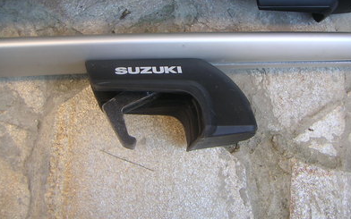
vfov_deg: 32.0
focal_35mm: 40
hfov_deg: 49.3
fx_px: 383
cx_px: 176
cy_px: 103
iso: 64
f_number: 2.8
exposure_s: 1/45
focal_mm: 4.8
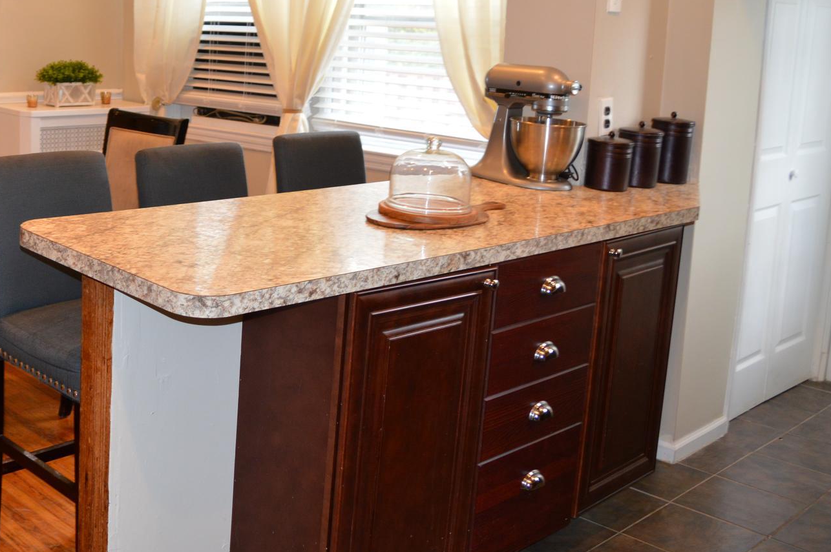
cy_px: 168
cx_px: 199
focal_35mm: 43
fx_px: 992
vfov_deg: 30.8
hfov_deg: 43.9
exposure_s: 1/60
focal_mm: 18
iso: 500
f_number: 3.5
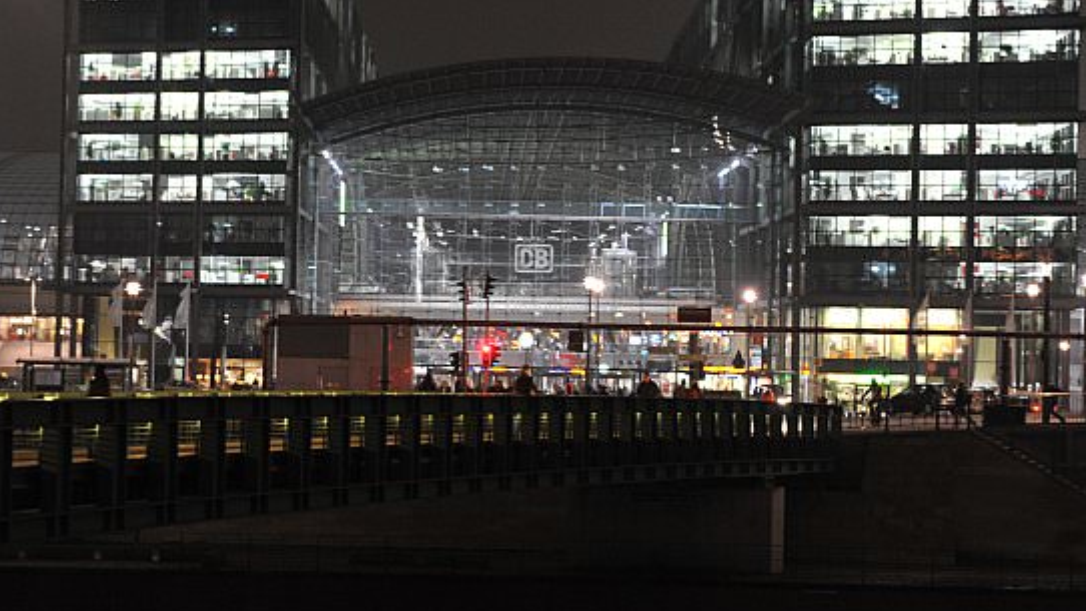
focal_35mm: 87
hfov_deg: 24.5
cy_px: 245
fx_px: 2506
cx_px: 529
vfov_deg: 13.9
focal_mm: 50
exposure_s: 1/20
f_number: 3.2
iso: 1600
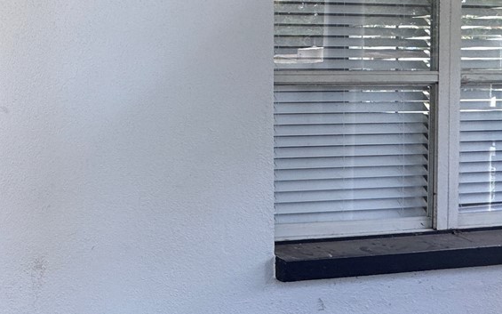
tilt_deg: -0.4
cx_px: -100
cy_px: 93
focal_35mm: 42
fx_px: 575
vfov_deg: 30.2
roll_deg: +0.6
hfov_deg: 36.4
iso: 64
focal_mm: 2.22
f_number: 2.2
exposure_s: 1/120
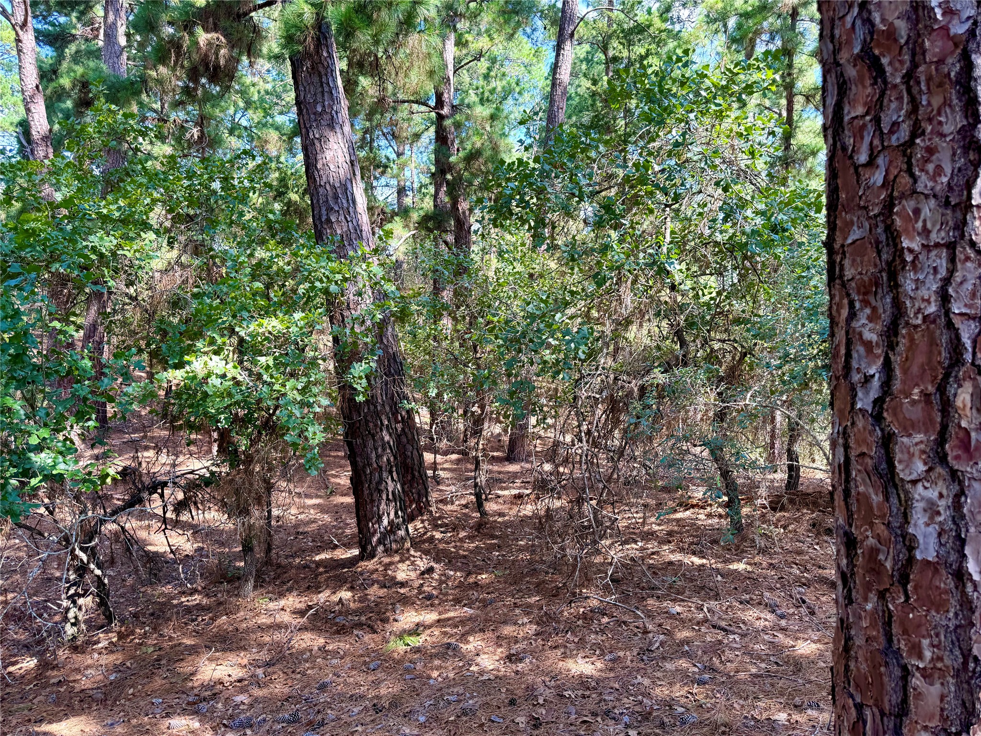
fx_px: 680
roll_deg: -2.7
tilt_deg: -8.4
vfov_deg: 56.8
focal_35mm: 24
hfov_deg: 71.6
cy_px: 368
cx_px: 490
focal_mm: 6.76
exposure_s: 1/218
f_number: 1.78
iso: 64
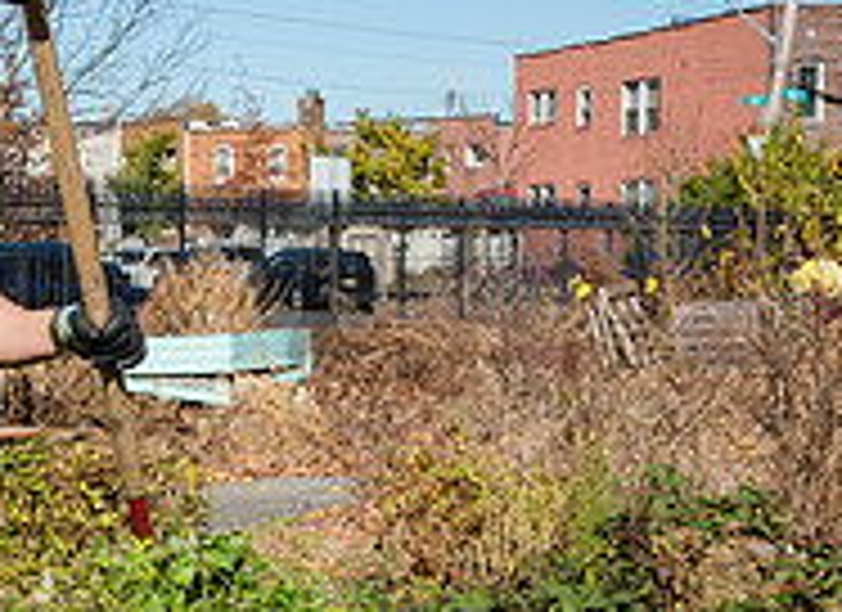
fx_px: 2550
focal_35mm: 106
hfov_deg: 17.6
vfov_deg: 13.6
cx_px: -251
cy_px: 519
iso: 100
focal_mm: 32
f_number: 4.5
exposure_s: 1/640
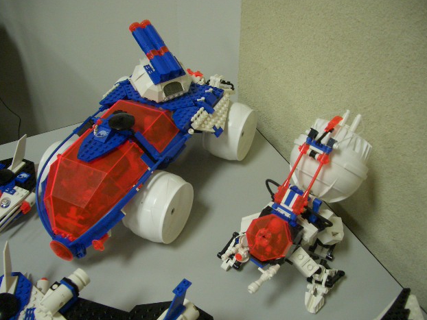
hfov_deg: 51.3
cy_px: 161
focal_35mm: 36
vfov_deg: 39.7
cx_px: 214
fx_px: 444
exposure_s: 1/50
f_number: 2.6
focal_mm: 5.8
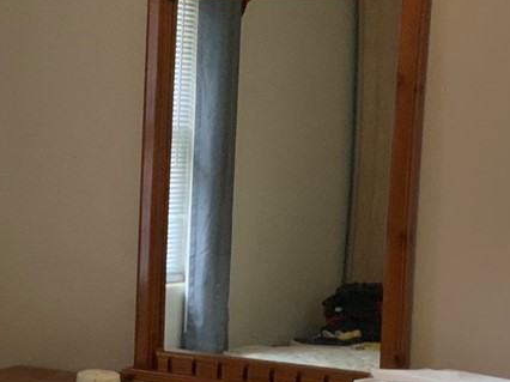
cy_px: 331
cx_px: 77
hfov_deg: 17.8
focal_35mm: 109
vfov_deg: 13.5
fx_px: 1605
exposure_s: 1/60
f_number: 1.8
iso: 100
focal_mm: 3
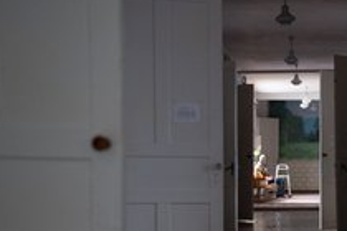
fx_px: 1446
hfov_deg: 13.6
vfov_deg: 9.1
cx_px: 306
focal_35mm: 150
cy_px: 220
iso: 5000
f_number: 2.8
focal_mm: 75
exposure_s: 1/160
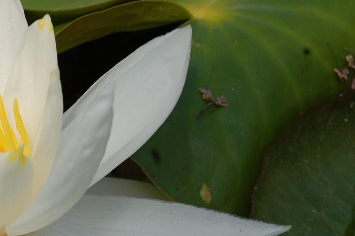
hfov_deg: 12.0
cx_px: 4
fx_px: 1676
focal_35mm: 170
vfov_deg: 8.1
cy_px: 196
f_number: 10
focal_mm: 55
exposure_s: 1/400
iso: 200
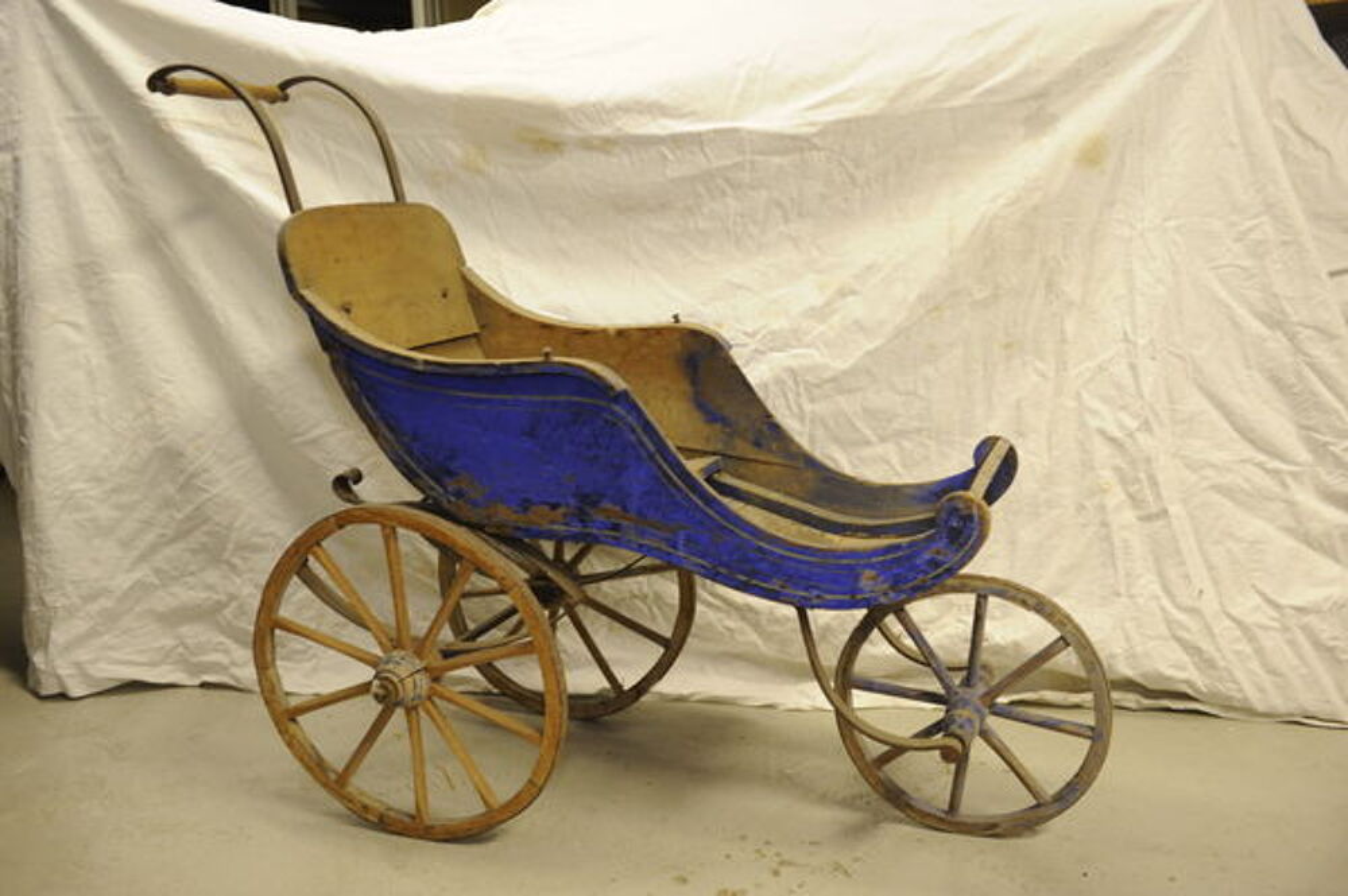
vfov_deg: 37.8
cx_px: 674
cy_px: 448
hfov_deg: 54.5
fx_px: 1309
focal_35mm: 35
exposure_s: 1/30
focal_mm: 35
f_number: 3.5
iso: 800
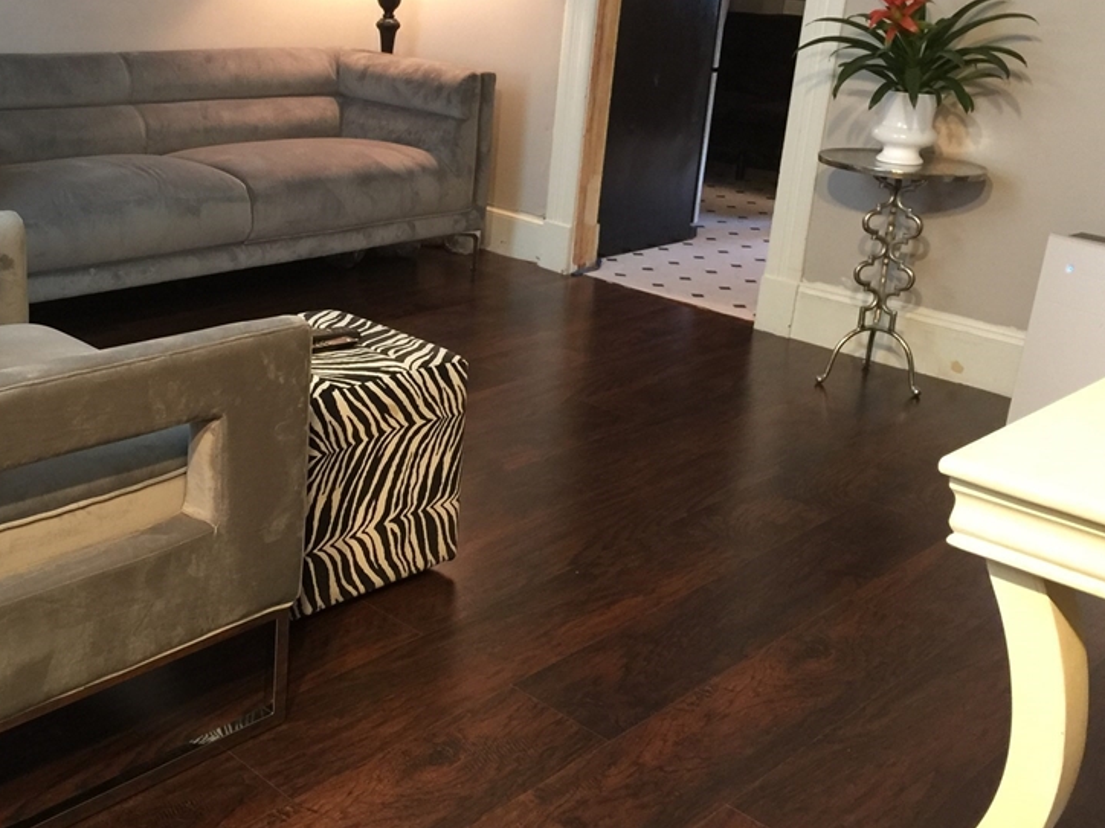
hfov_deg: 45.3
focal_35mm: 41
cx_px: 392
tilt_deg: -18.5
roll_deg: -2.8
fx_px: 1309
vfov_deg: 35.1
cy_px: 364
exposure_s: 1/10
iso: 100
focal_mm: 4.15
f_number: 2.2
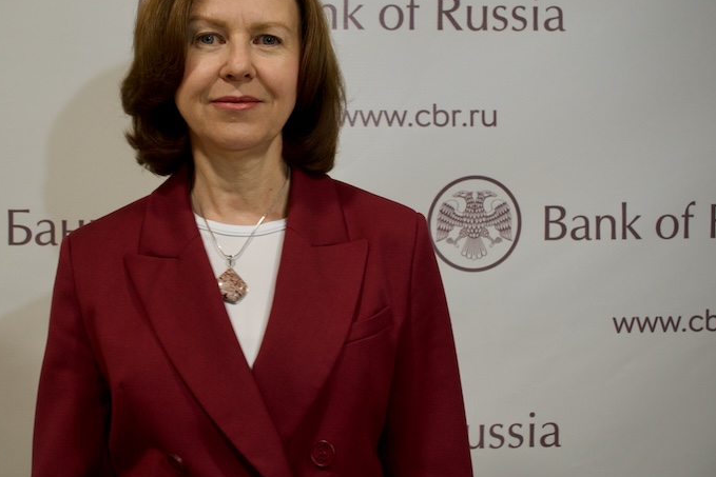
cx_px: 245
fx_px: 1147
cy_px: 192
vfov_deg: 23.5
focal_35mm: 58
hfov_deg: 34.4
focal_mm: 29
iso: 400
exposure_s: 1/20
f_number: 6.3
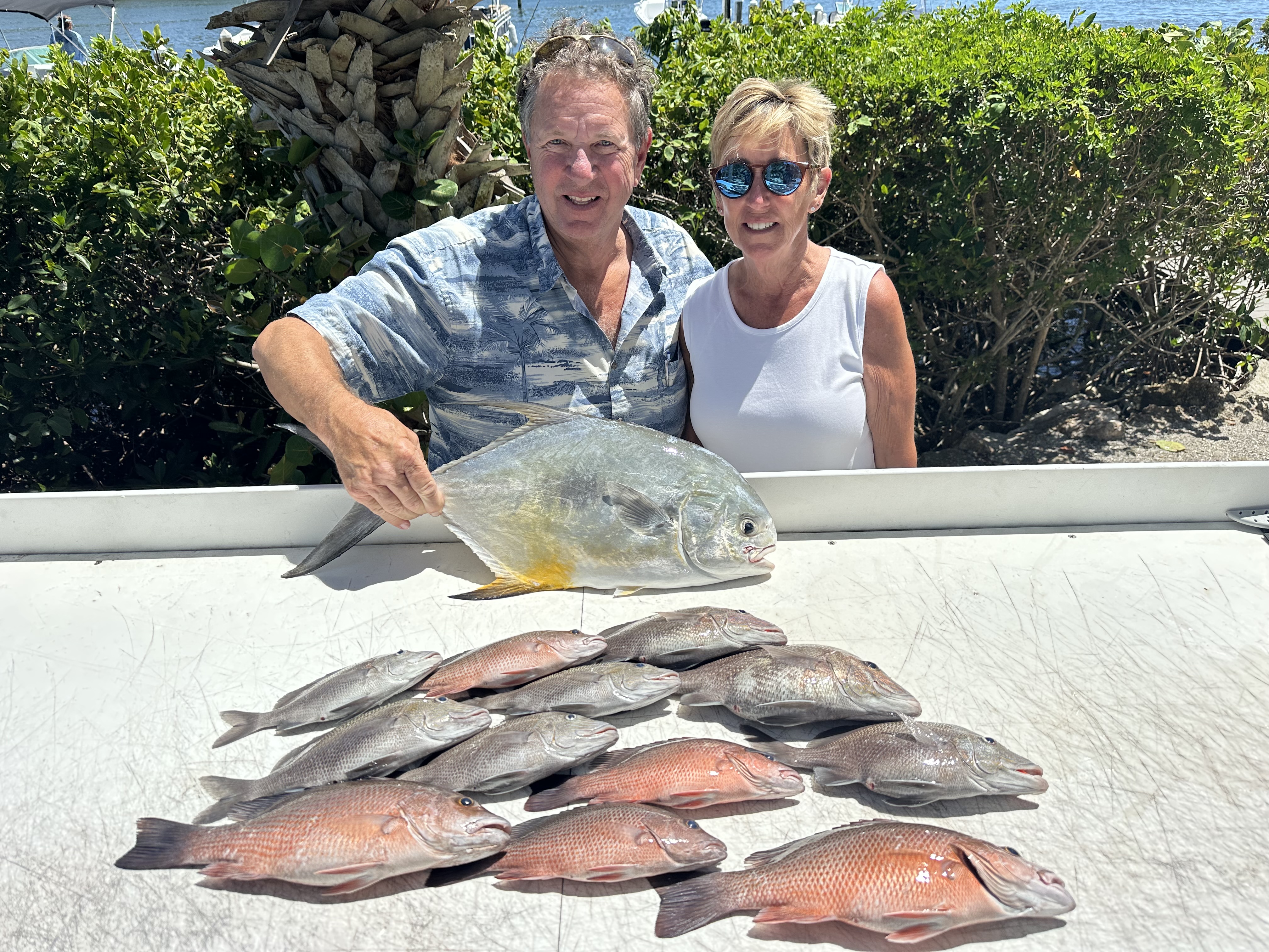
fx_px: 880
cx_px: 634
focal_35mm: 24
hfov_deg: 71.6
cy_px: 476
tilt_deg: -29.5
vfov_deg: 56.8
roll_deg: +0.9
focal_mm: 6.86
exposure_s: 1/5000
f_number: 1.78
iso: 80
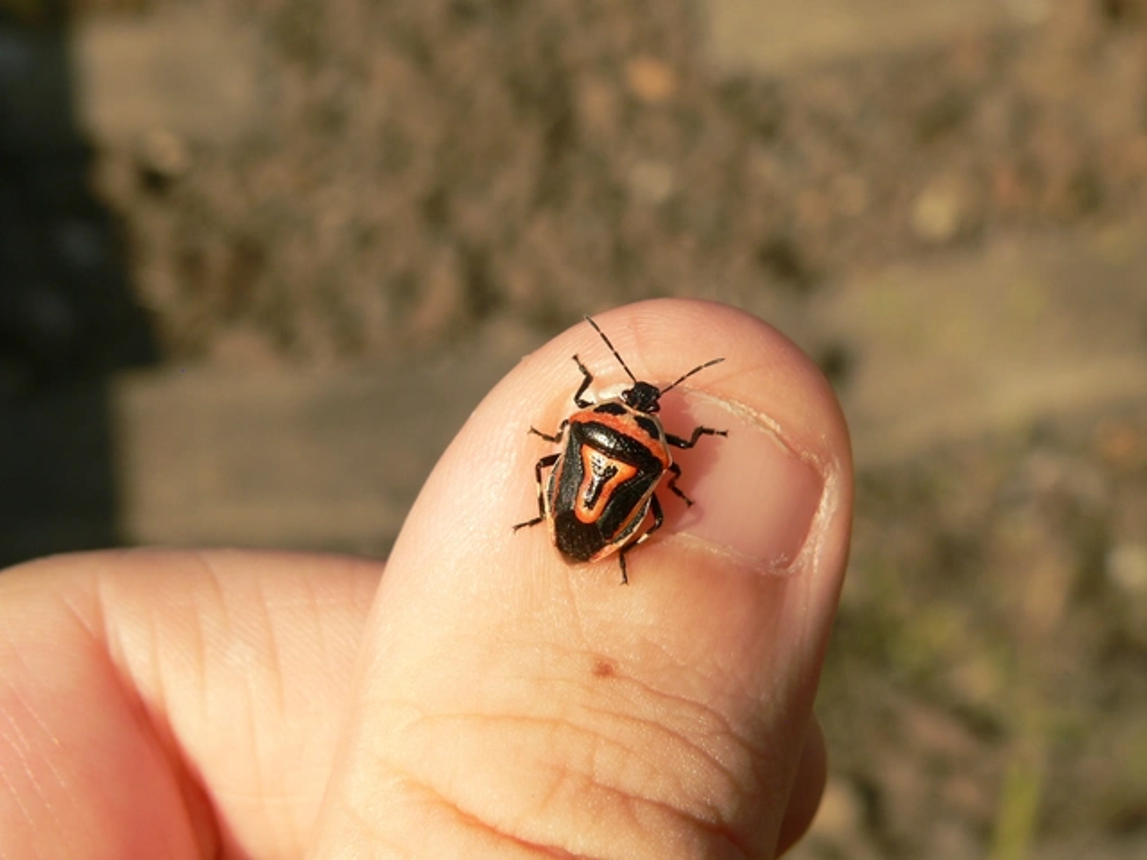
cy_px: 430
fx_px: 2154
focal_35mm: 65
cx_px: 574
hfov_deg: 29.8
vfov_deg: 22.6
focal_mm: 10.7
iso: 80
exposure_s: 1/400
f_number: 5.2
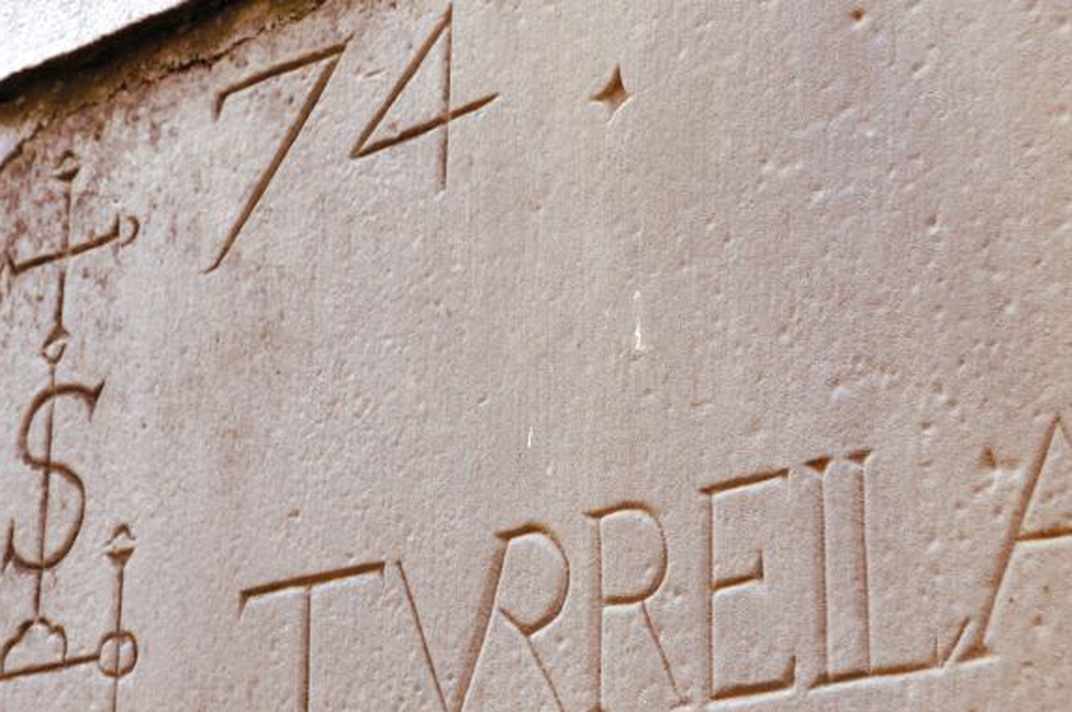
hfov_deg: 19.1
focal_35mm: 107
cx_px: 332
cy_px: 426
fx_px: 3182
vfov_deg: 12.8
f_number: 5.6
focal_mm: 40
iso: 1000
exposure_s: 1/125
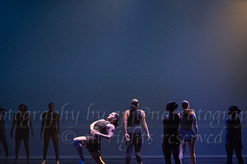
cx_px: 144
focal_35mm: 100
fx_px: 686
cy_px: 131
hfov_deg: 20.4
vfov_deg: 13.6
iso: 4000
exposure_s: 1/250
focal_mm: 49
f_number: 2.8
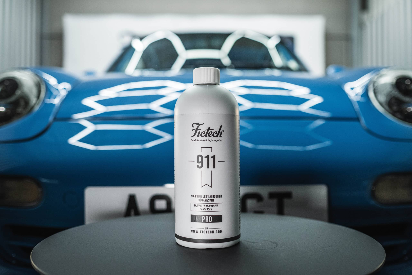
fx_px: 401
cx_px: 206
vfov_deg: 37.9
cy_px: 138
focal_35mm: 35
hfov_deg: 54.4
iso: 1000
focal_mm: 23
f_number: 2
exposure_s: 1/160
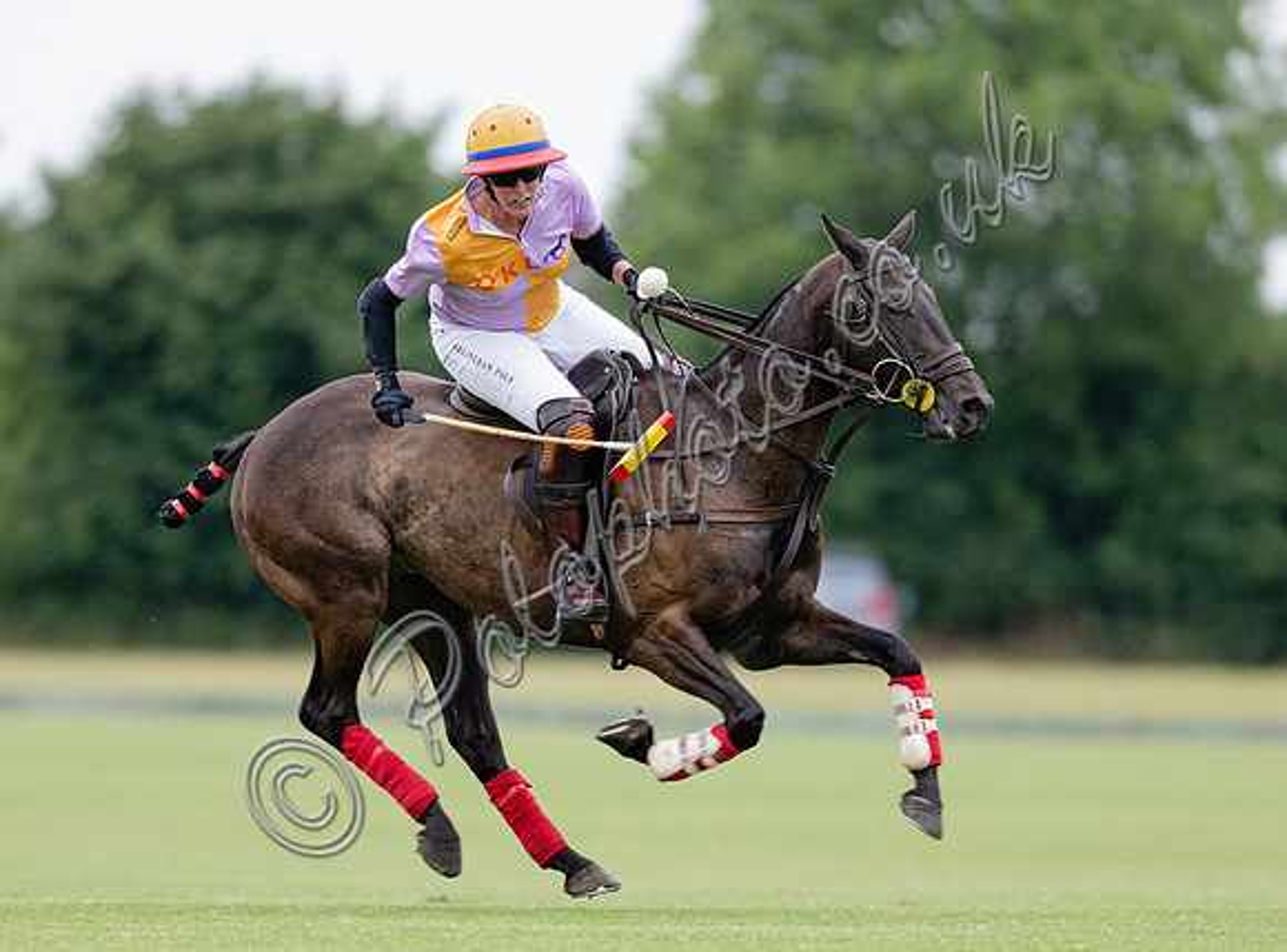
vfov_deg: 1.7
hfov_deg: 2.3
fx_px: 32240
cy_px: 609
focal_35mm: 871
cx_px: 412
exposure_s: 1/640
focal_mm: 500
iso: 800
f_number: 4
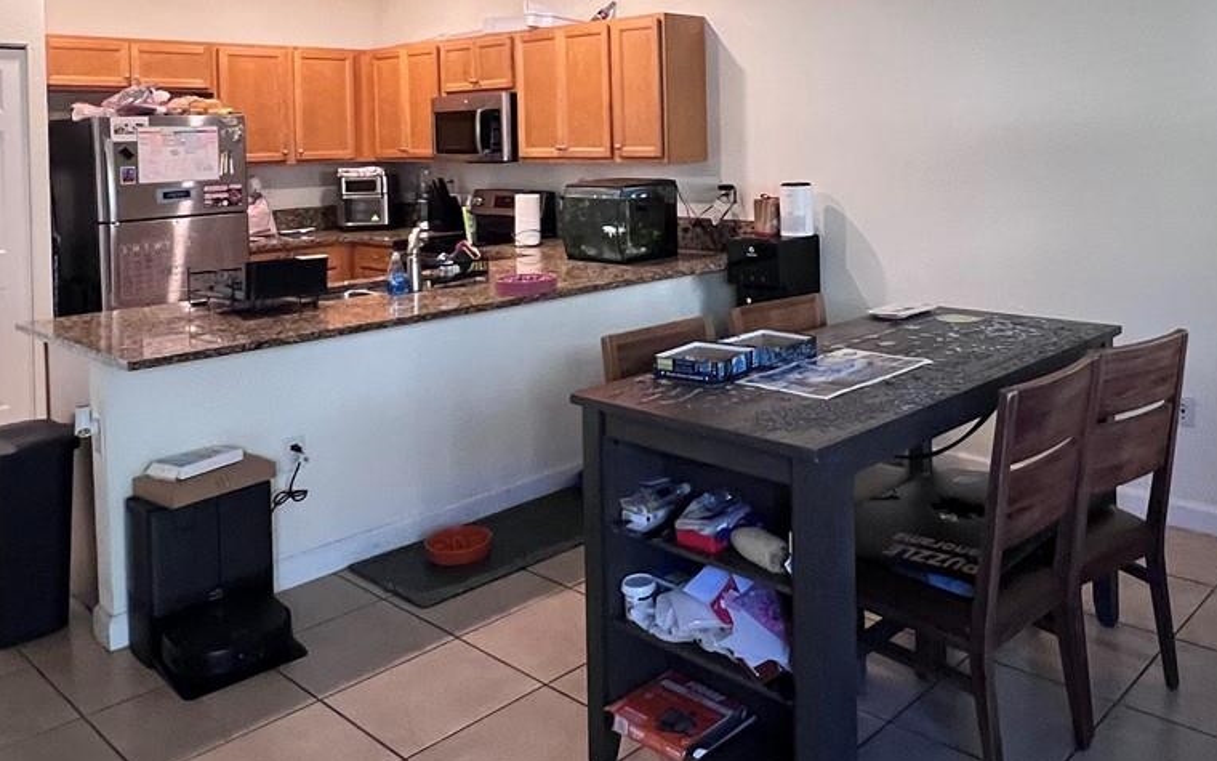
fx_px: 962
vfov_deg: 41.1
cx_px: 780
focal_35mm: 29
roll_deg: +0.4
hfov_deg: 63.5
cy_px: 141
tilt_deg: -0.4
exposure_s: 1/60
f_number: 1.8
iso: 400
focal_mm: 1.57
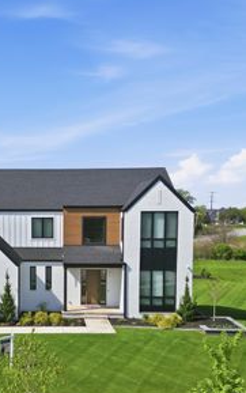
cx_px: 38
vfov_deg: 44.8
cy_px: 251
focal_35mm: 44
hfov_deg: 28.4
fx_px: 471
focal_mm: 6.7
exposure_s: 1/5000
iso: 100
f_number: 1.7
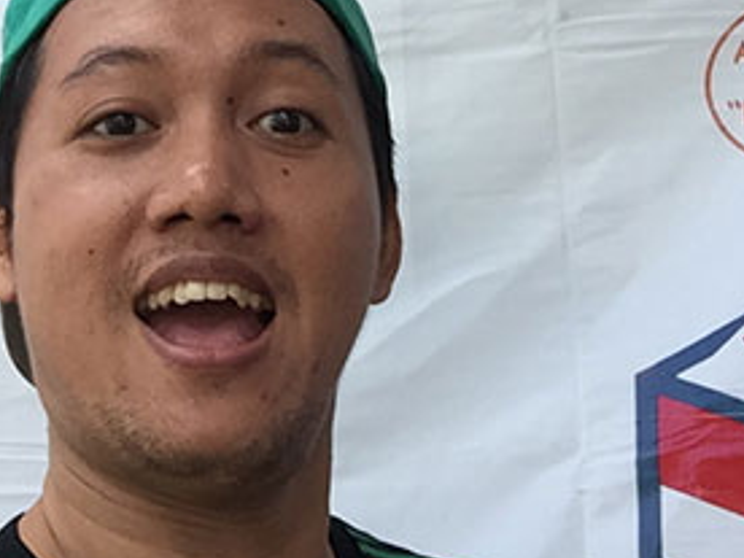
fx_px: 1547
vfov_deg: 20.1
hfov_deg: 26.9
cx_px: 280
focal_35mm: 72
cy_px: 75
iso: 32
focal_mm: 2.65
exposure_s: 1/301
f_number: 2.2
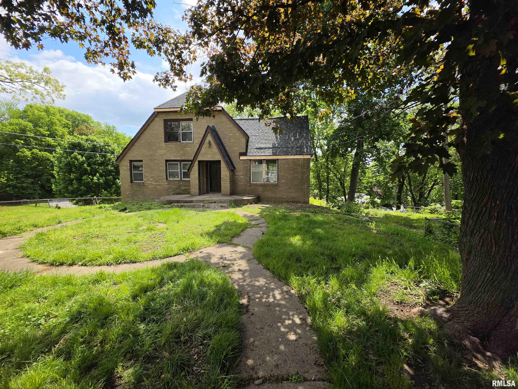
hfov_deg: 106.2
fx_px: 195
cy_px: 194
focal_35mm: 13
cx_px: 259
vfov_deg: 89.9
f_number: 1.9
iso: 32
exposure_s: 1/2060
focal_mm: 2.2
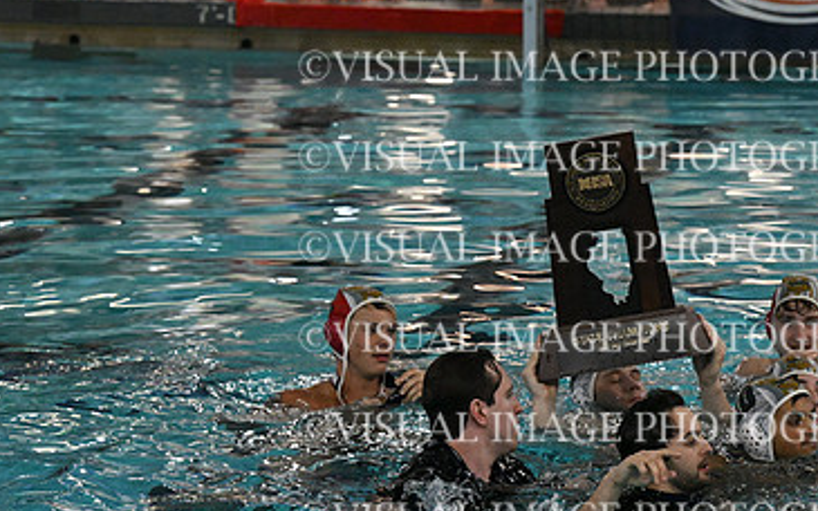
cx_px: 623
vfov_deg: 7.7
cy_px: 382
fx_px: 3789
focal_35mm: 170
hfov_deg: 12.3
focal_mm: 105
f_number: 5.6
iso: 12800
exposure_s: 1/1250
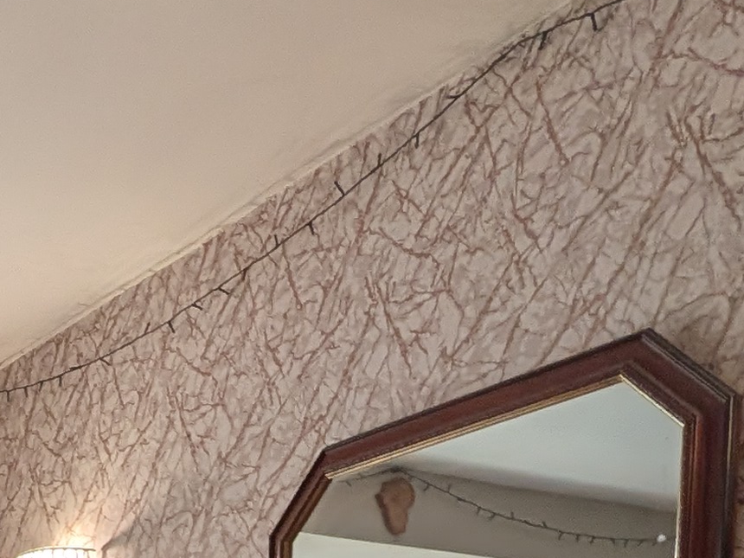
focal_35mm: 57
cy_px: 956
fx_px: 1225
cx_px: -166
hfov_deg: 28.9
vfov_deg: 20.0
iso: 54
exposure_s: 1/101
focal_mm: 2.02
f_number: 1.7
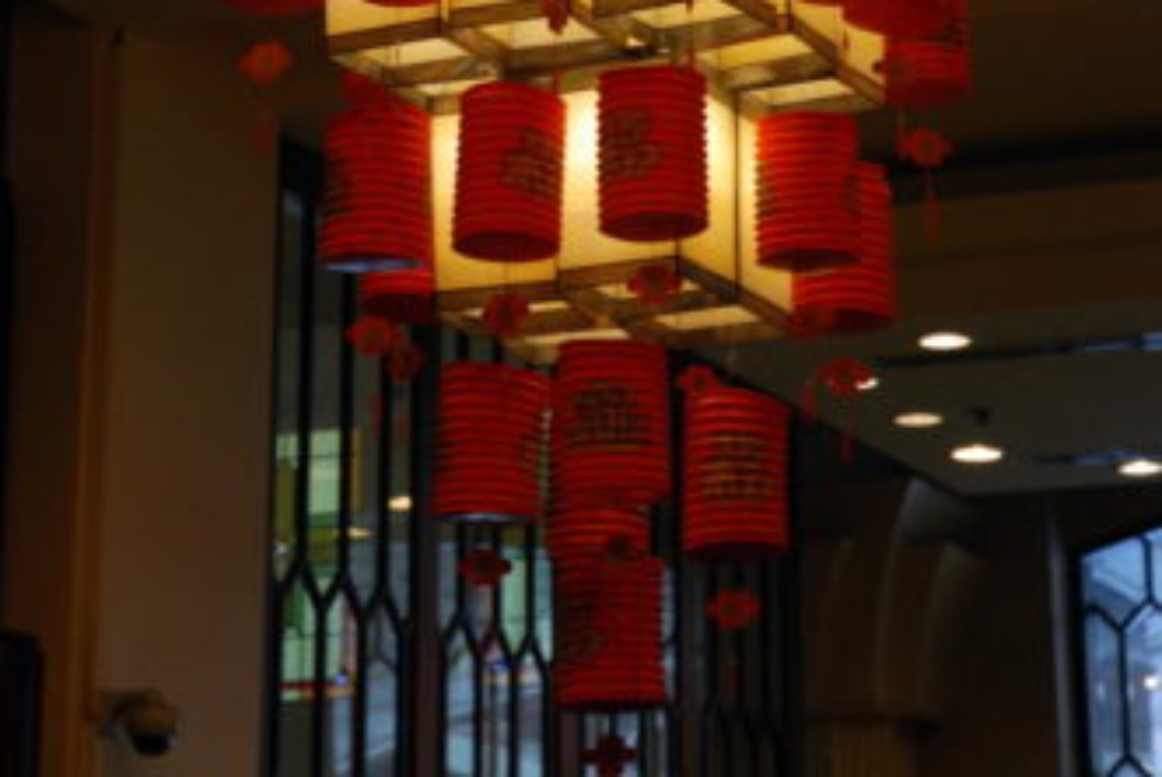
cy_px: -28
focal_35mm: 113
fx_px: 3650
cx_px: 579
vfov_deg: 12.0
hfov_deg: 18.1
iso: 800
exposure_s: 1/40
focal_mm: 50
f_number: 4.5
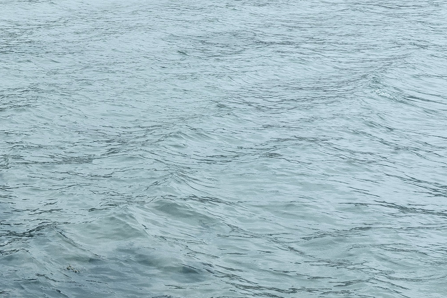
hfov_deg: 21.5
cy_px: -141
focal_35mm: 89
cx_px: -64
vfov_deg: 14.4
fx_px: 1105
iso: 250
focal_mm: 20
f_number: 8
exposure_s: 1/320
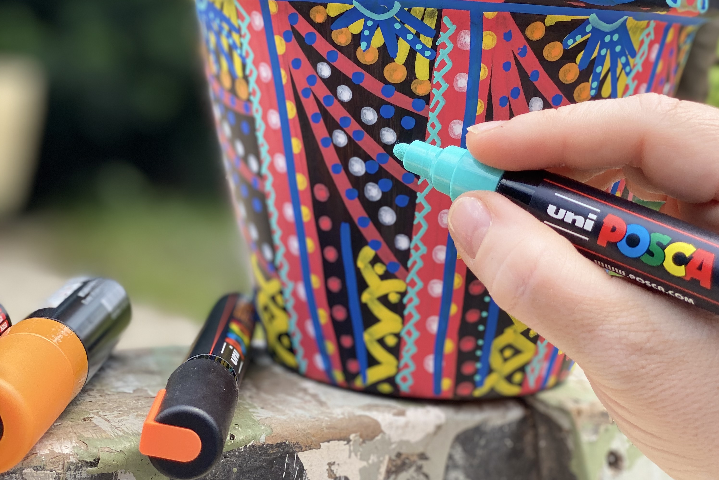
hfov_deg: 27.7
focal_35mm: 73
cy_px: 210
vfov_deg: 18.7
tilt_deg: -8.3
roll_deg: -6.1
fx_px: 1458
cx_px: 364
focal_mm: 6
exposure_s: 1/227
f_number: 2
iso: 20
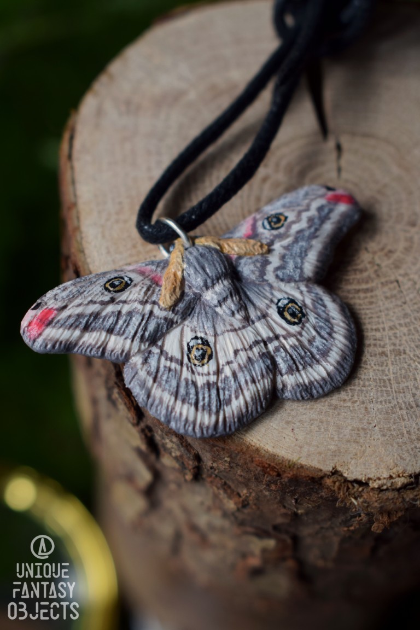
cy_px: 315
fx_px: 1102
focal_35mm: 63
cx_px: 210
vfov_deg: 31.9
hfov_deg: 21.6
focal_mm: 42
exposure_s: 1/160
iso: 400
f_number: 6.3
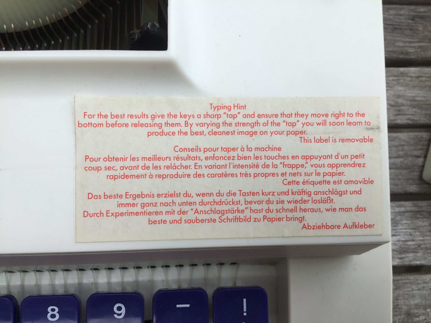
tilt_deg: -79.7
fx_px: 386
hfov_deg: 58.4
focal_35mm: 31
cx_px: 216
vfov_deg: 45.4
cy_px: 162
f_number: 2.4
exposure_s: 1/327
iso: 25
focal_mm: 3.3
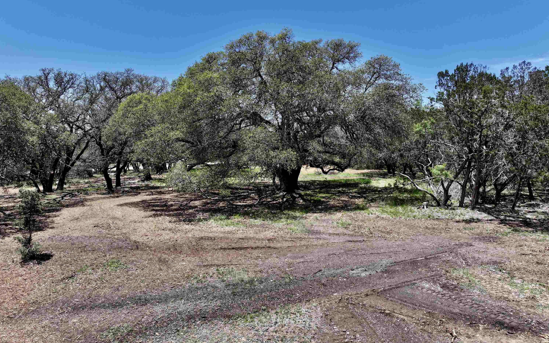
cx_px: 270
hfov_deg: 70.4
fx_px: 389
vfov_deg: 47.6
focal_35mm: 26
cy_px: 163
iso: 100
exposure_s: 1/100
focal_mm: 12.29
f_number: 2.8
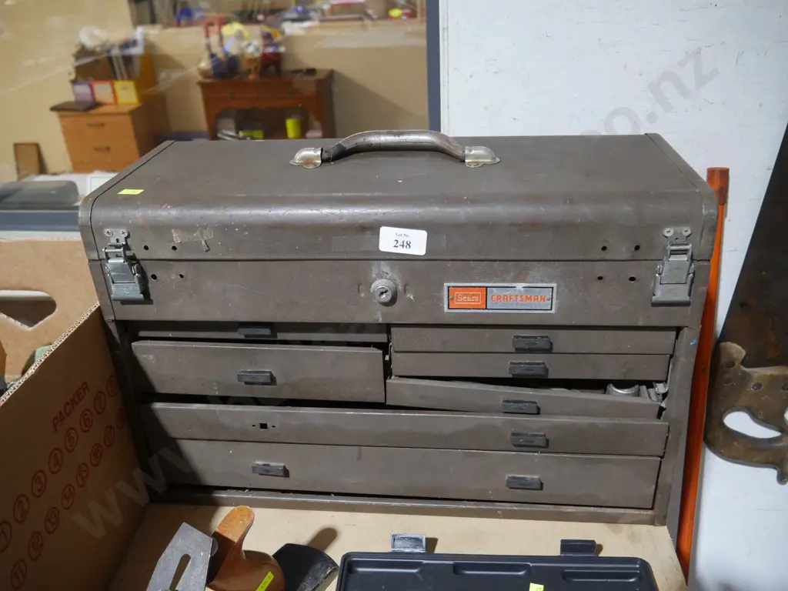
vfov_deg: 46.8
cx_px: 394
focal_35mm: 30
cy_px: 296
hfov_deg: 60.0
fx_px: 683
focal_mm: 15
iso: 1600
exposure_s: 1/60
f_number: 3.6
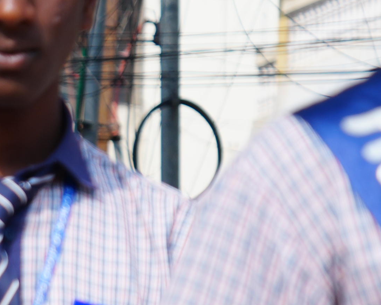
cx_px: -800
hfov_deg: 4.0
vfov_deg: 3.3
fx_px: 5253
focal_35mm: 466
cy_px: 488
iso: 100
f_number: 5.6
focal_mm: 77
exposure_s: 1/320
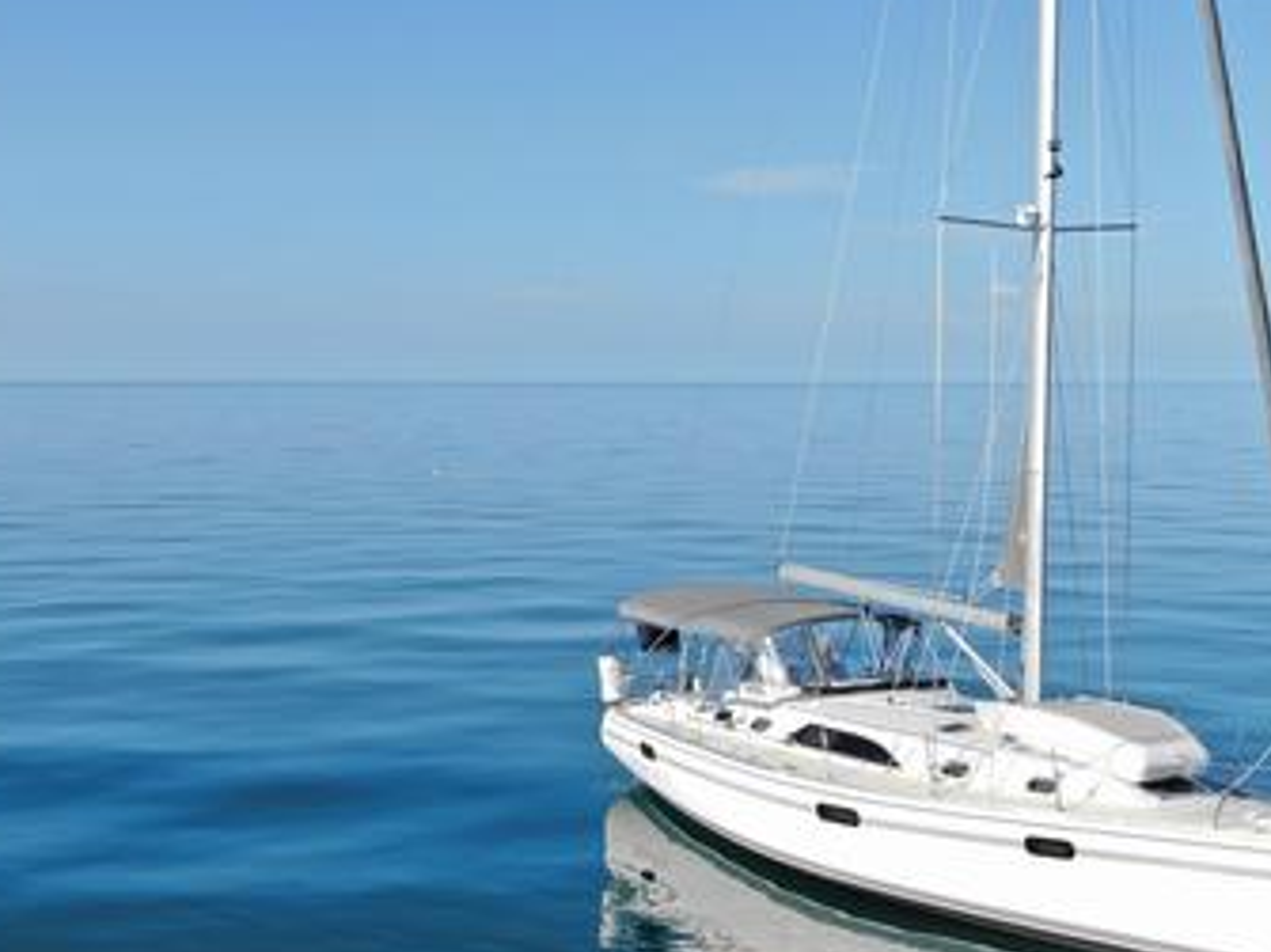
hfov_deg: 33.6
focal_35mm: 57
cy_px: 590
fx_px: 2092
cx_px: 789
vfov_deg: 25.6
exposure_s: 1/1000
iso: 100
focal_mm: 7.39
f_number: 3.6
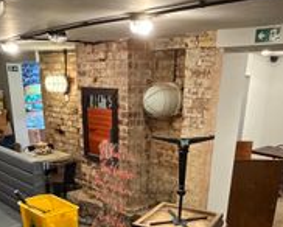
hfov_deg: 58.7
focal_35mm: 30
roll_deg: -0.3
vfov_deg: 43.4
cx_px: 132
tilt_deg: -22.2
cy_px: 213
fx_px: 252
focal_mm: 2.22
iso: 800
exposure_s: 1/50
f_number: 2.2
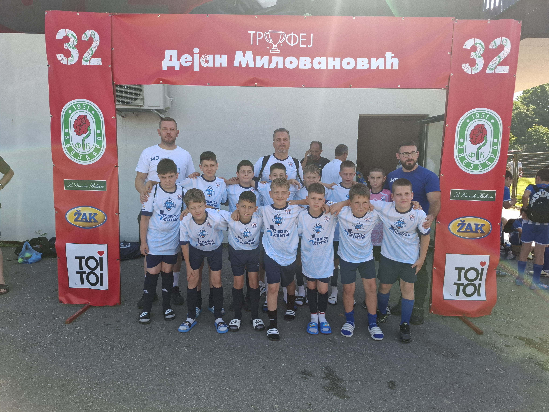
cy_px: 206
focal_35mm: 23
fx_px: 365
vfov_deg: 58.9
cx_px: 274
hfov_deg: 73.9
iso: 50
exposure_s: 1/380
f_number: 1.8
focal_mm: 5.54
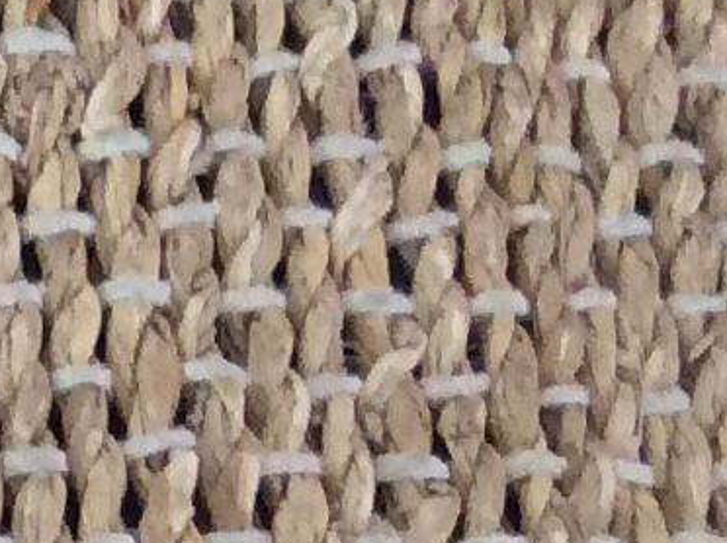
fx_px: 4677
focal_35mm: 223
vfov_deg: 6.5
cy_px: 898
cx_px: -1741
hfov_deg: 7.4
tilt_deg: -64.6
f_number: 2.4
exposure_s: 1/25
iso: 160
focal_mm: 3.3
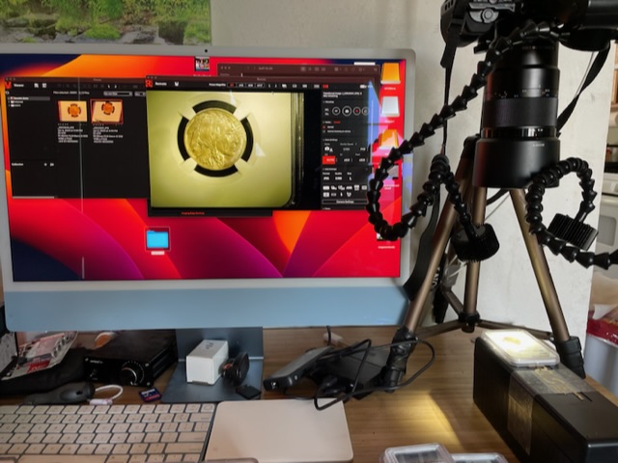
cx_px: 309
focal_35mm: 26
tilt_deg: -10.4
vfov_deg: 53.1
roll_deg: -0.1
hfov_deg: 67.3
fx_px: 464
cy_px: 232
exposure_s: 1/101
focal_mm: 4.2
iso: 125
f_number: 1.6
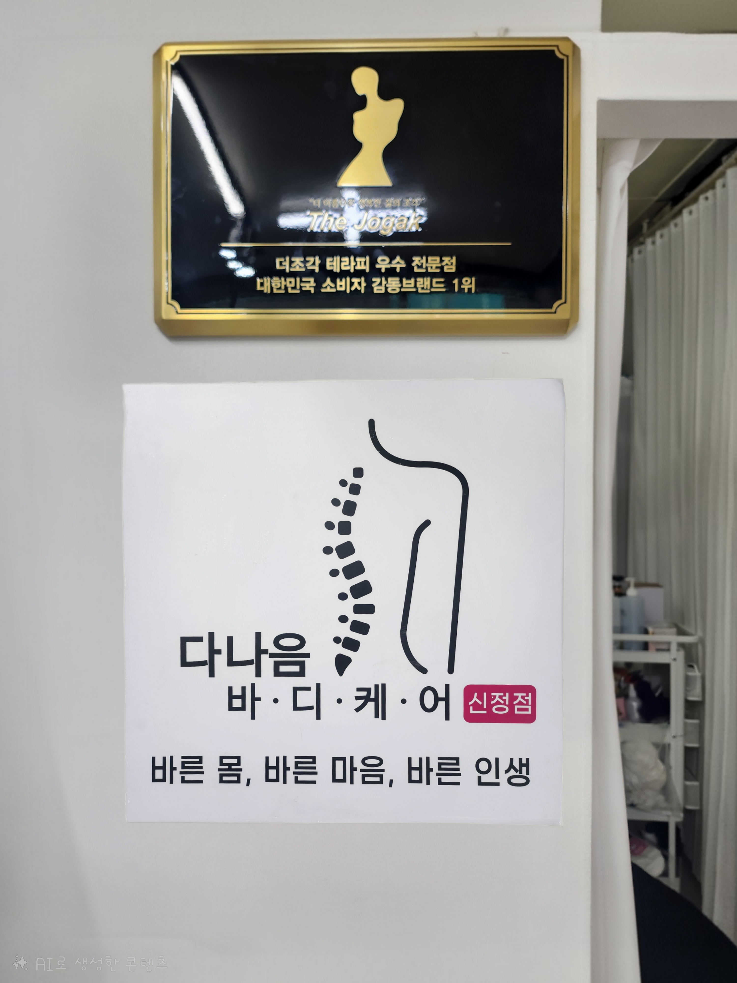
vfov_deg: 71.6
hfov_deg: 56.8
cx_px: 368
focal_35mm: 24
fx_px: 681
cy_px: 492
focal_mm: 5
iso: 125
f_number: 1.8
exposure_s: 1/120
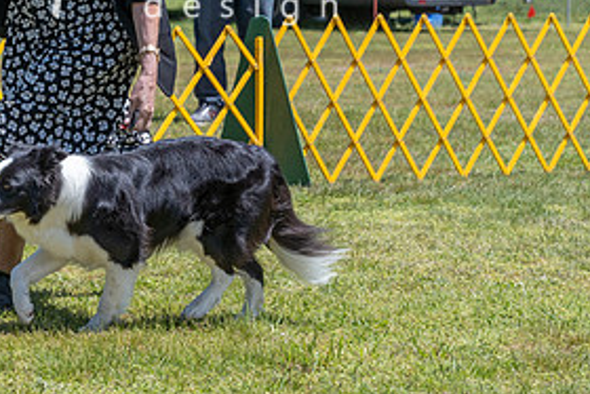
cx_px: 76
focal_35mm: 213
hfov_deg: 9.6
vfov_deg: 6.4
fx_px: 3492
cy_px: 71
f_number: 7.1
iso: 800
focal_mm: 103
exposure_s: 1/1600
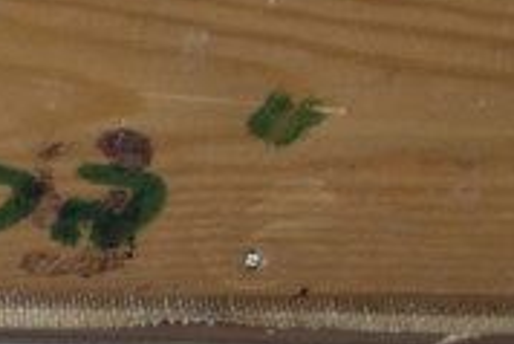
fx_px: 3058
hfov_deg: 8.6
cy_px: 165
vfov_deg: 6.4
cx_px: -811
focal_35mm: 214
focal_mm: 20.2
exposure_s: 1/28
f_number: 4
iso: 640
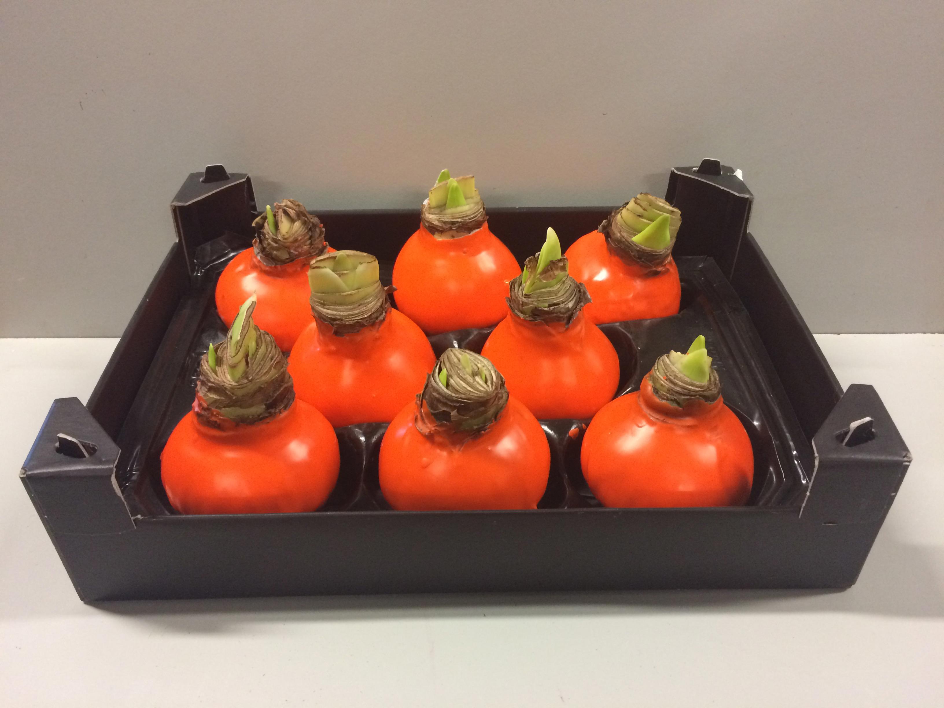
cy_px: 354
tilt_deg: -28.9
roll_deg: -1.0
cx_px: 472
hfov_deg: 61.7
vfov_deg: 48.2
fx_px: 791
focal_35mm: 29
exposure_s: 1/33
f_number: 2.2
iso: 320
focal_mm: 4.15
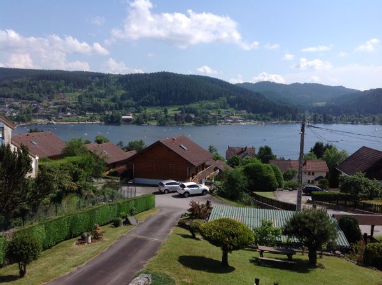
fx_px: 386
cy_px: 142
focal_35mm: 35
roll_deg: -0.9
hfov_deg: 52.7
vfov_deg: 40.6
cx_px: 191
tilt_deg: -4.8
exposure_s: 1/2160
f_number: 2.4
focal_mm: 4.28
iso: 50
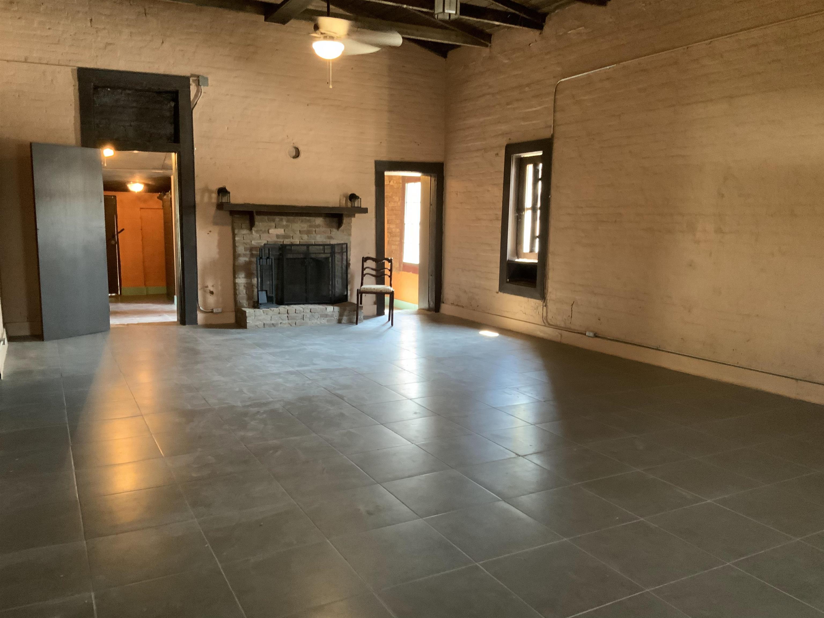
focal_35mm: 29
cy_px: 309
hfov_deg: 61.7
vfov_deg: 48.2
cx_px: 412
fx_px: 690
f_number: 1.8
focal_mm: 3
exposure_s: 1/30
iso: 320
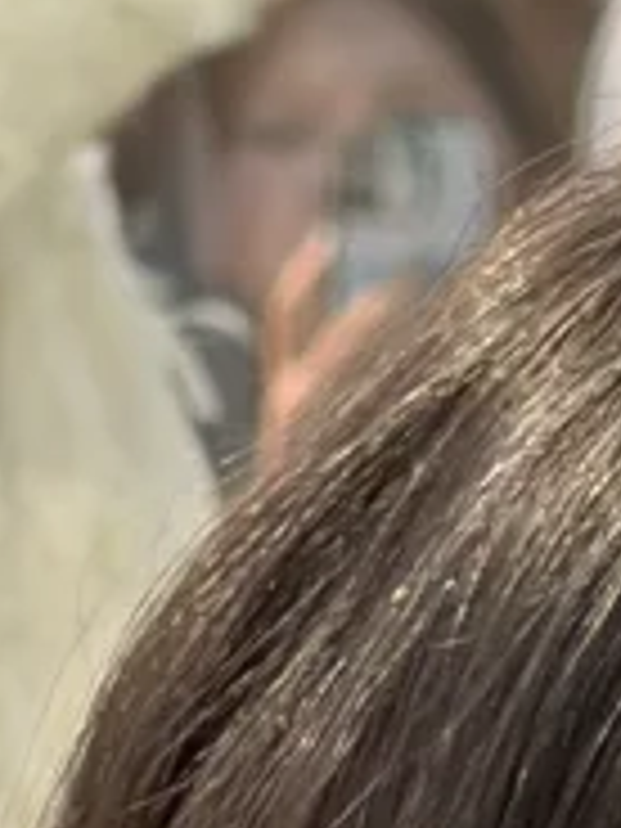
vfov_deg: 1.3
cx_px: 950
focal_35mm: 1565
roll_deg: -1.6
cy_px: 2331
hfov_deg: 1.0
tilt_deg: -4.1
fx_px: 37434
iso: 40
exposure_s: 1/639
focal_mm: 16.89
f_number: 2.8
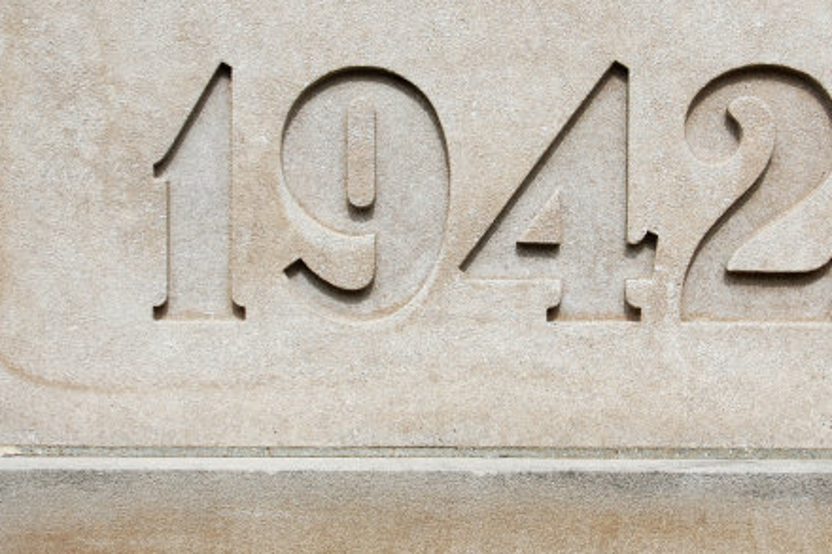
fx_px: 2650
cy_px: 209
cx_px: 490
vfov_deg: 11.9
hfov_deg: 17.8
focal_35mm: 115
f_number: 9
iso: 200
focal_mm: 55
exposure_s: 1/320
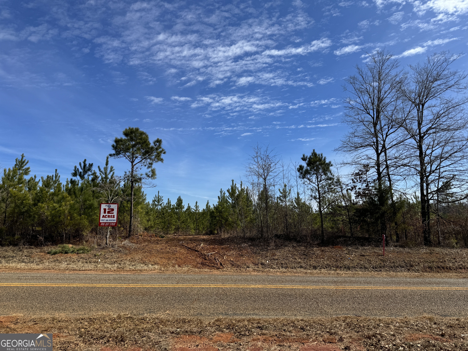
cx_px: 234
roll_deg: +1.1
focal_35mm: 24
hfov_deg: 71.6
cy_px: 176
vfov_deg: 56.8
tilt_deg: +7.6
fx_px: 324
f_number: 1.78
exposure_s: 1/5814
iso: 80
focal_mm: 6.76
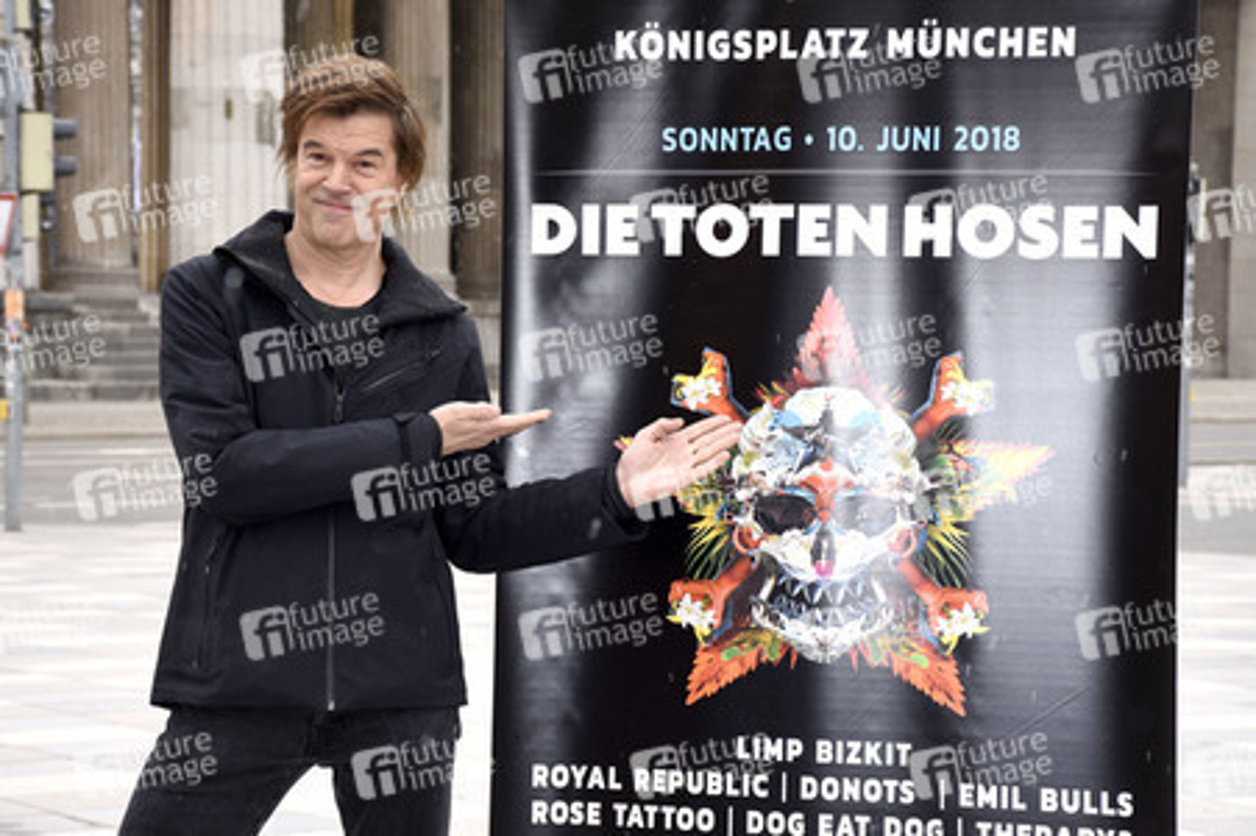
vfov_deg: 14.7
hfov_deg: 21.9
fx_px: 3242
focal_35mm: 93
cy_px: 418
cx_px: 628
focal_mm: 62
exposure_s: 1/125
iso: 200
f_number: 6.3
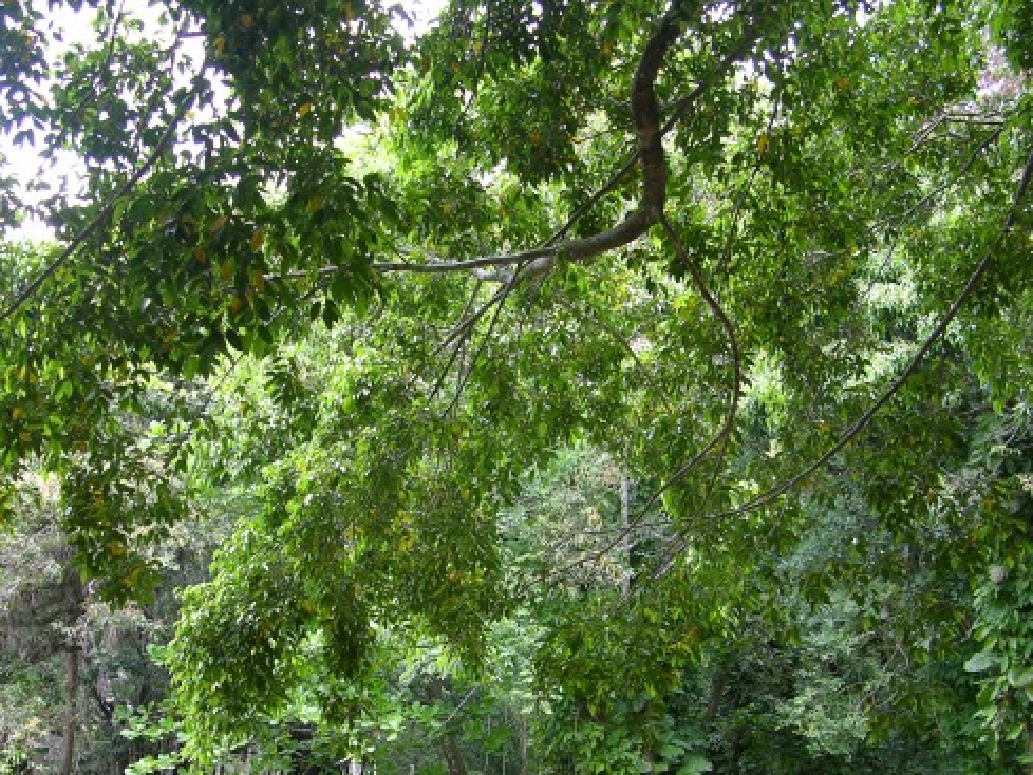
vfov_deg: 26.2
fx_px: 1642
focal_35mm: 55
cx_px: 454
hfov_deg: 34.9
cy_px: 600
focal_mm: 8.9
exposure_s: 1/40.5
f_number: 3.2
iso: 50
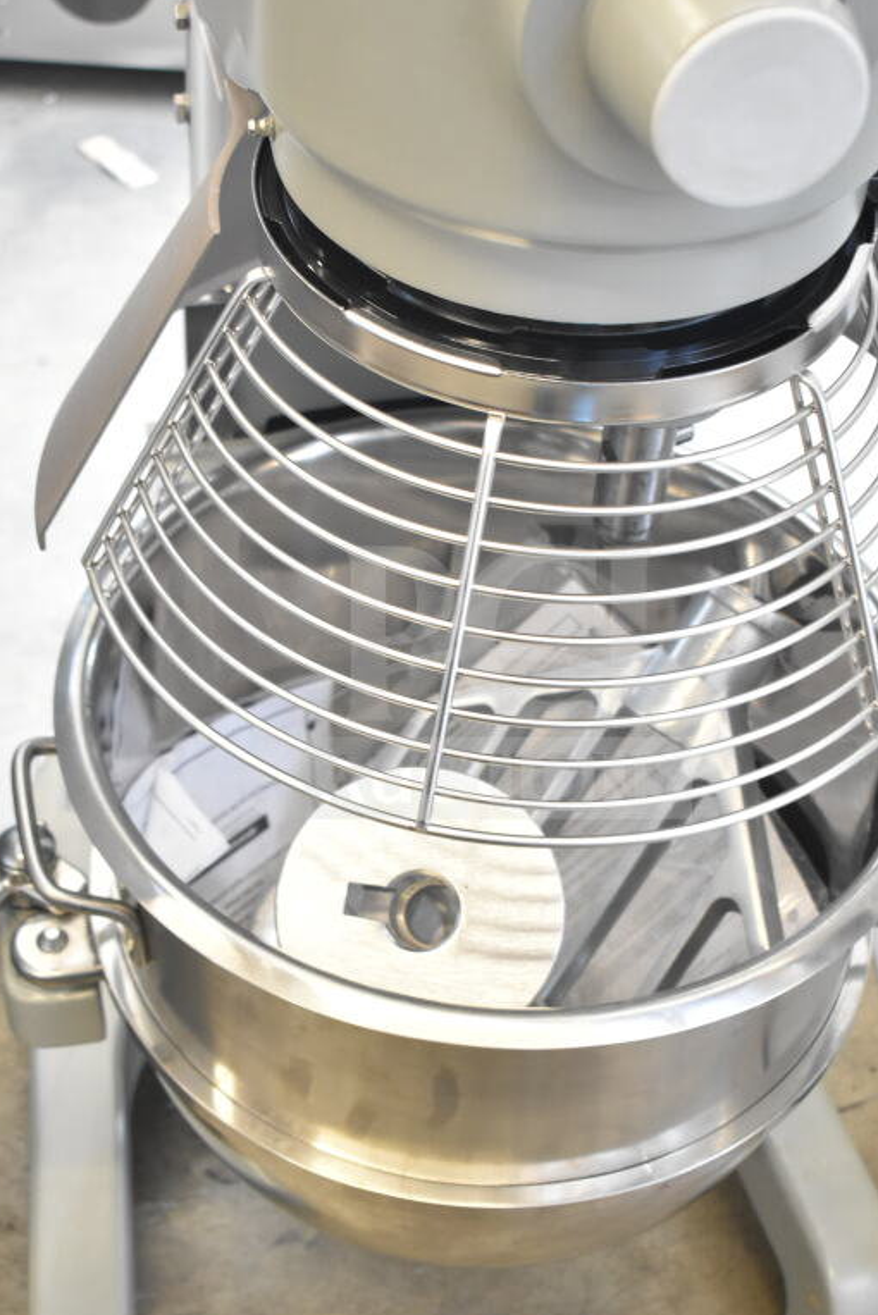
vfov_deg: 32.9
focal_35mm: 61
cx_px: 498
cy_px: 682
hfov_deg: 22.3
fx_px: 2229
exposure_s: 1/50
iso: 2200
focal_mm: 34
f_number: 4.5
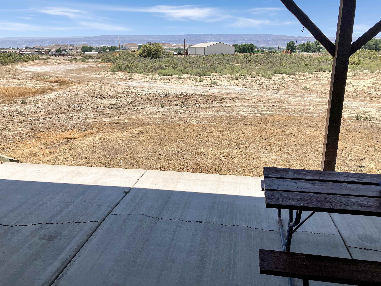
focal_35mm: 28
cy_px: 143
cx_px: 190
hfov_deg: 63.4
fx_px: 308
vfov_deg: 49.7
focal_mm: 3.99
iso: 32
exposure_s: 1/2315
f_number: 1.8
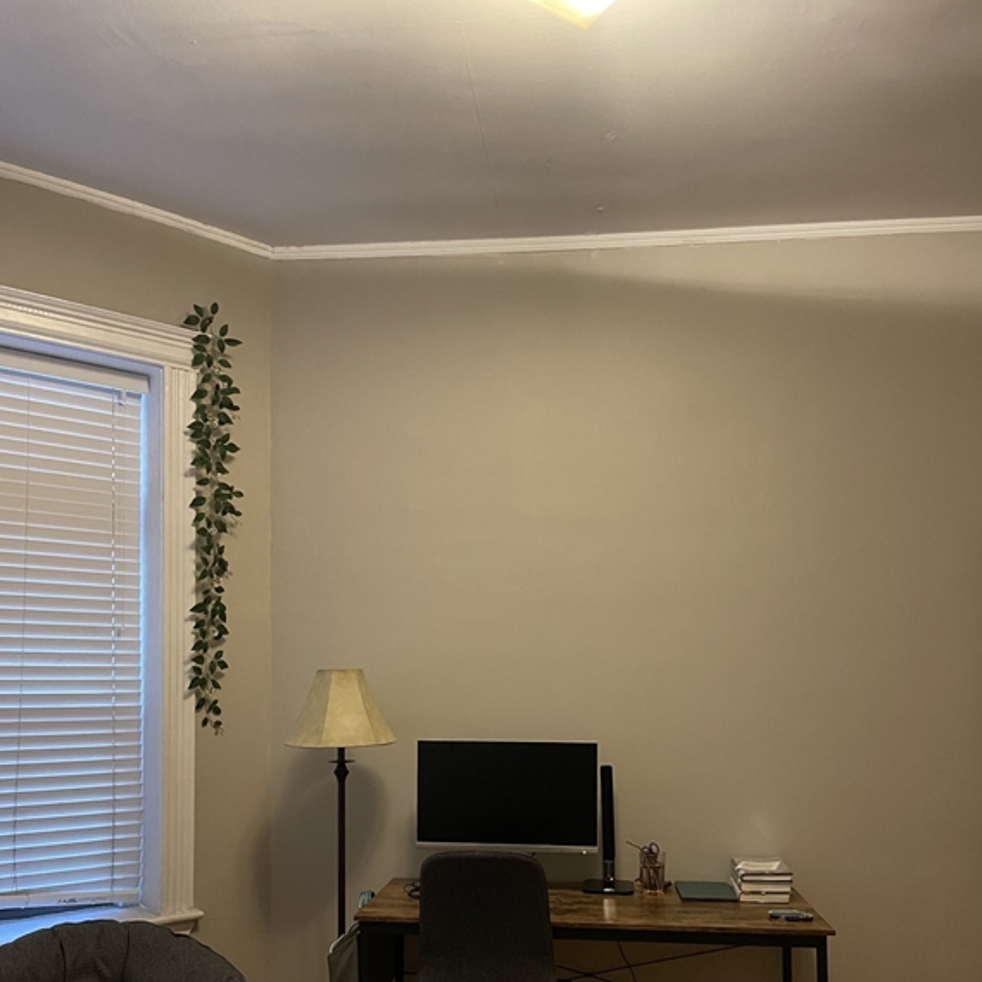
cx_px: 490
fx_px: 995
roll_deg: +0.3
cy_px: 659
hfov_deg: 52.5
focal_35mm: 31
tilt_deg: +2.2
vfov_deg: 51.5
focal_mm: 4.2
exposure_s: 1/30
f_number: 1.6
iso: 640
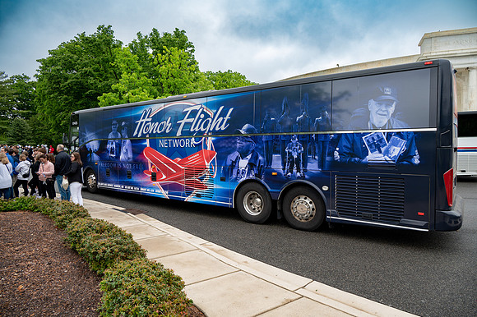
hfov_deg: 73.8
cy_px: 158
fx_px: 318
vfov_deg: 53.1
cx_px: 238
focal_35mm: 24
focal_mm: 24
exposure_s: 1/100
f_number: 6.3
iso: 200
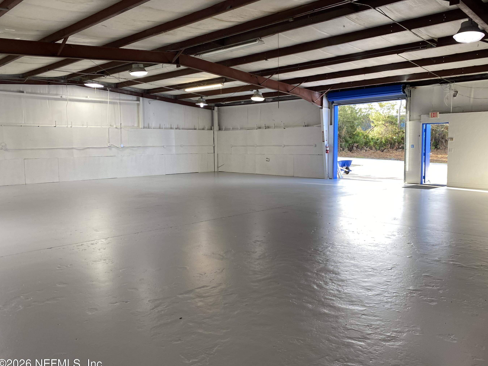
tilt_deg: -5.6
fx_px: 409
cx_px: 269
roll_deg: +0.8
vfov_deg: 48.2
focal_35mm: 29
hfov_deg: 61.5
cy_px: 178
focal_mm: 4.25
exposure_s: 1/120
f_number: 1.8
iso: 50
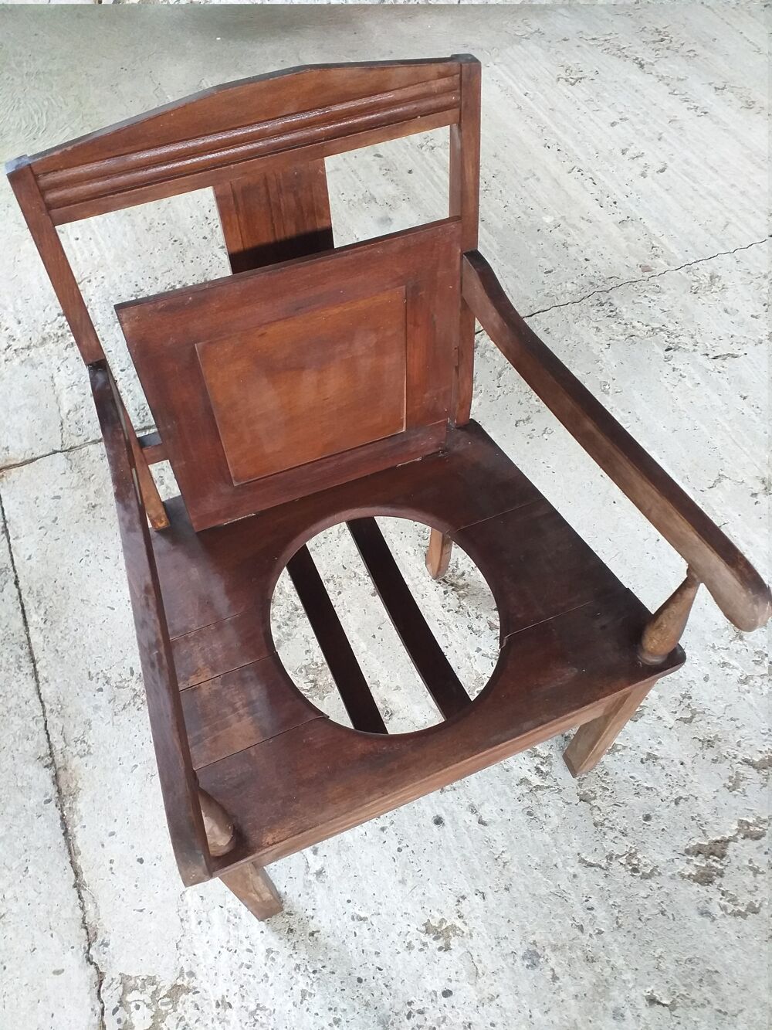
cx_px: 386
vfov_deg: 67.3
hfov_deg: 53.1
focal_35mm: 26
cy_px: 515
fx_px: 773
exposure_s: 1/33
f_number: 1.9
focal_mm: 3.6
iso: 250
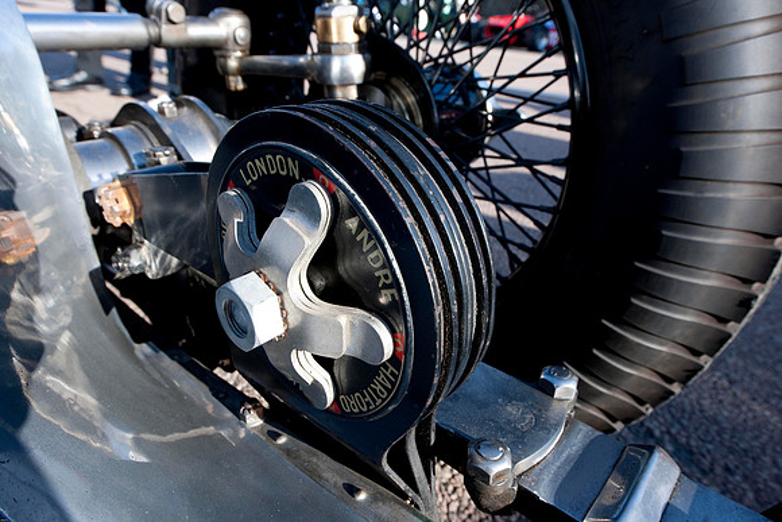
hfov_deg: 73.7
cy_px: 261
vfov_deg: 53.2
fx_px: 521
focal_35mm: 24
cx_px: 391
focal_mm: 24
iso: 320
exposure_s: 1/200
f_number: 11
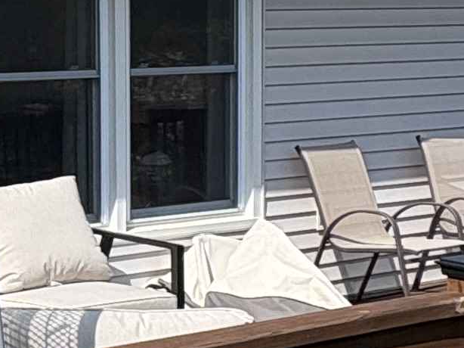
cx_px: -236
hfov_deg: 18.8
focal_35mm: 92
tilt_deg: -3.9
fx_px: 1233
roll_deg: +1.3
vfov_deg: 16.0
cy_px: 110
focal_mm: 2.22
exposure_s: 1/1160
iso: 40
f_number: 2.2
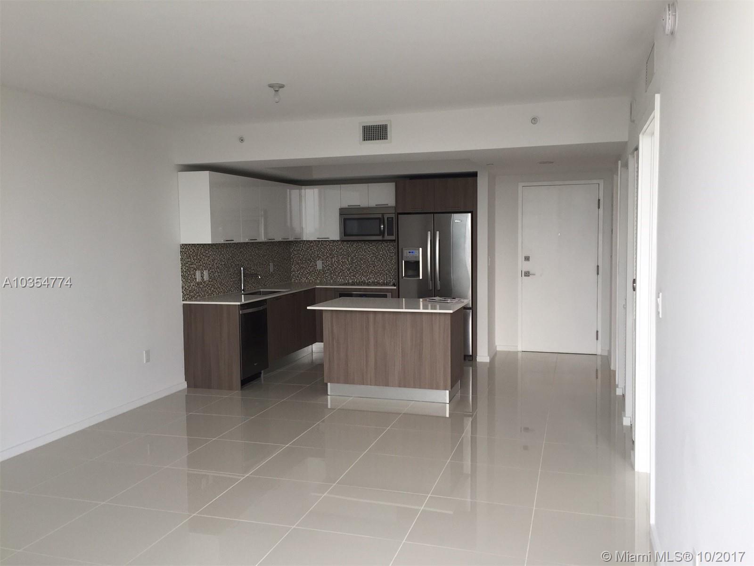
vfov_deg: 48.2
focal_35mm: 29
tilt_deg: -4.6
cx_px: 377
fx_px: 632
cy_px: 283
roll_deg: -0.7
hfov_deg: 61.7
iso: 32
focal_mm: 4.15
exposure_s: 1/60
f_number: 2.2
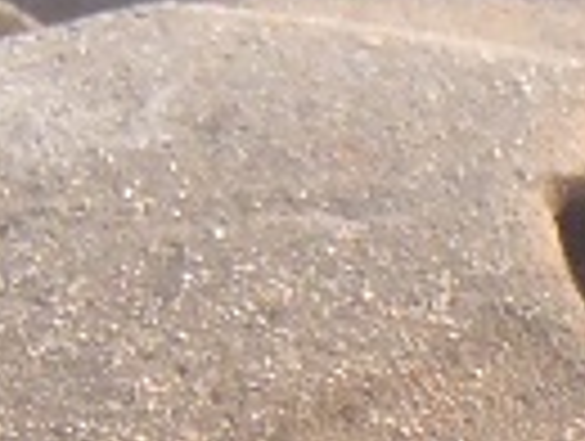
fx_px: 4808
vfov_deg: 5.2
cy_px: 698
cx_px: 1148
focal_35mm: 284
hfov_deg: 6.8
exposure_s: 1/30
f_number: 4.7
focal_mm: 6.64
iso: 200
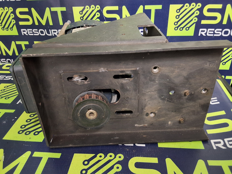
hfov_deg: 63.4
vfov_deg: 49.7
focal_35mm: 28
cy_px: 87
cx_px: 116
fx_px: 188
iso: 400
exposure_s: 1/20
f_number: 1.9
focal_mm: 2.91
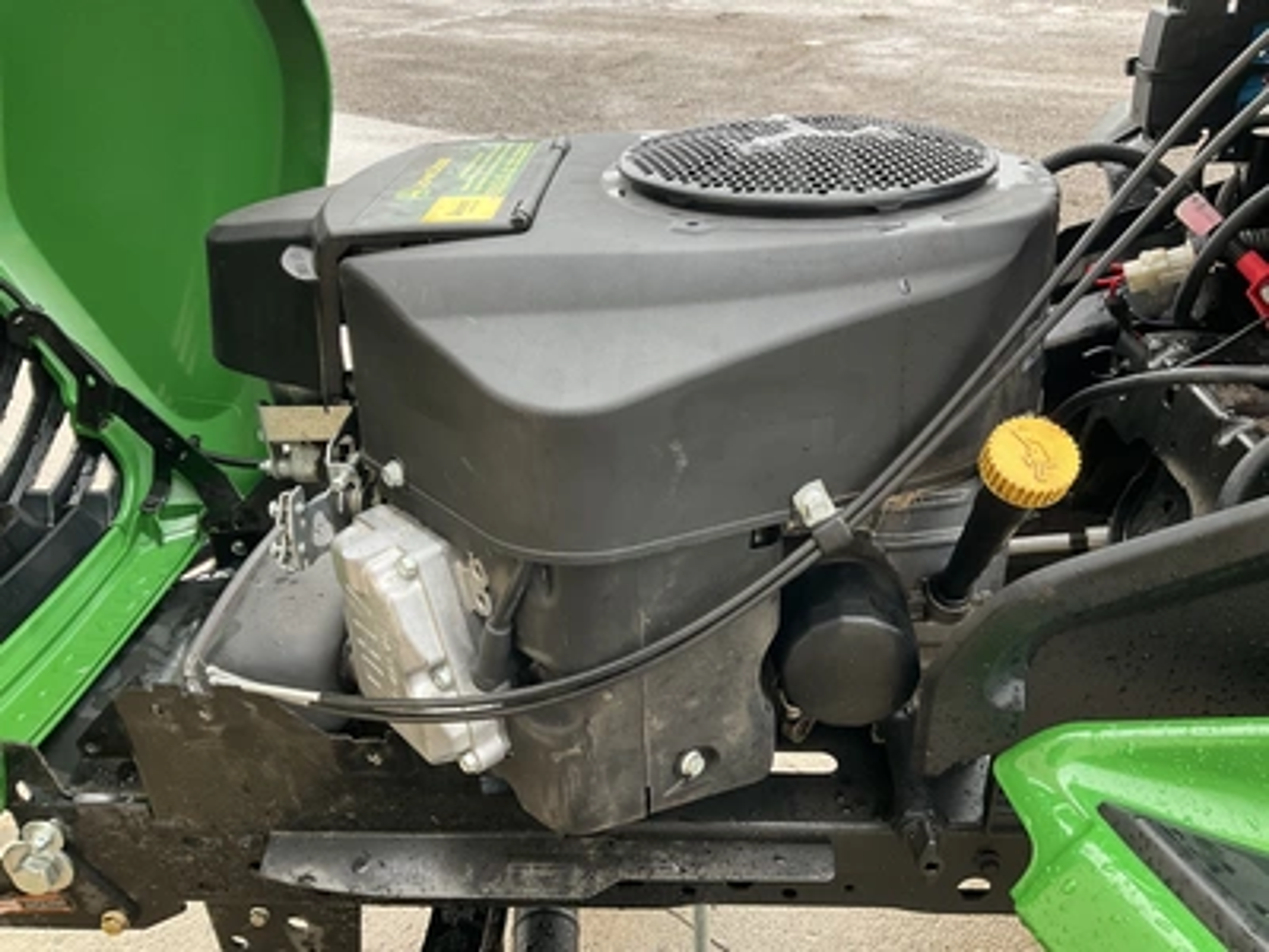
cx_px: 634
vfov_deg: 48.2
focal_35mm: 29
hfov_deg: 61.7
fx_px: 1063
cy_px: 476
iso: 40
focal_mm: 3
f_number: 1.8
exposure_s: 1/122
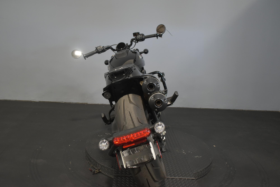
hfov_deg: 57.2
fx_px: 257
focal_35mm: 33
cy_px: 94
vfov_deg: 40.0
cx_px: 140
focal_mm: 22
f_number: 3.8
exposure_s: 1/30
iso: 1100
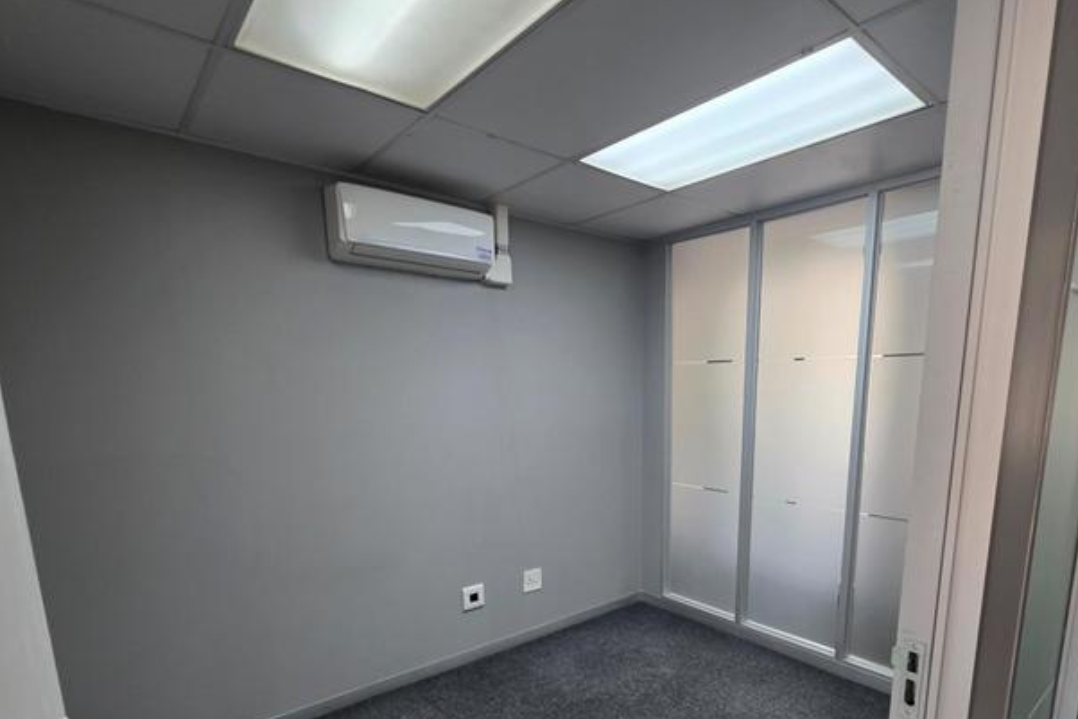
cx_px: 615
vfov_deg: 64.9
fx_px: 539
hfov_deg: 89.4
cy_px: 502
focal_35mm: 18
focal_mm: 2.2
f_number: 1.9
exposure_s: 1/50
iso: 200
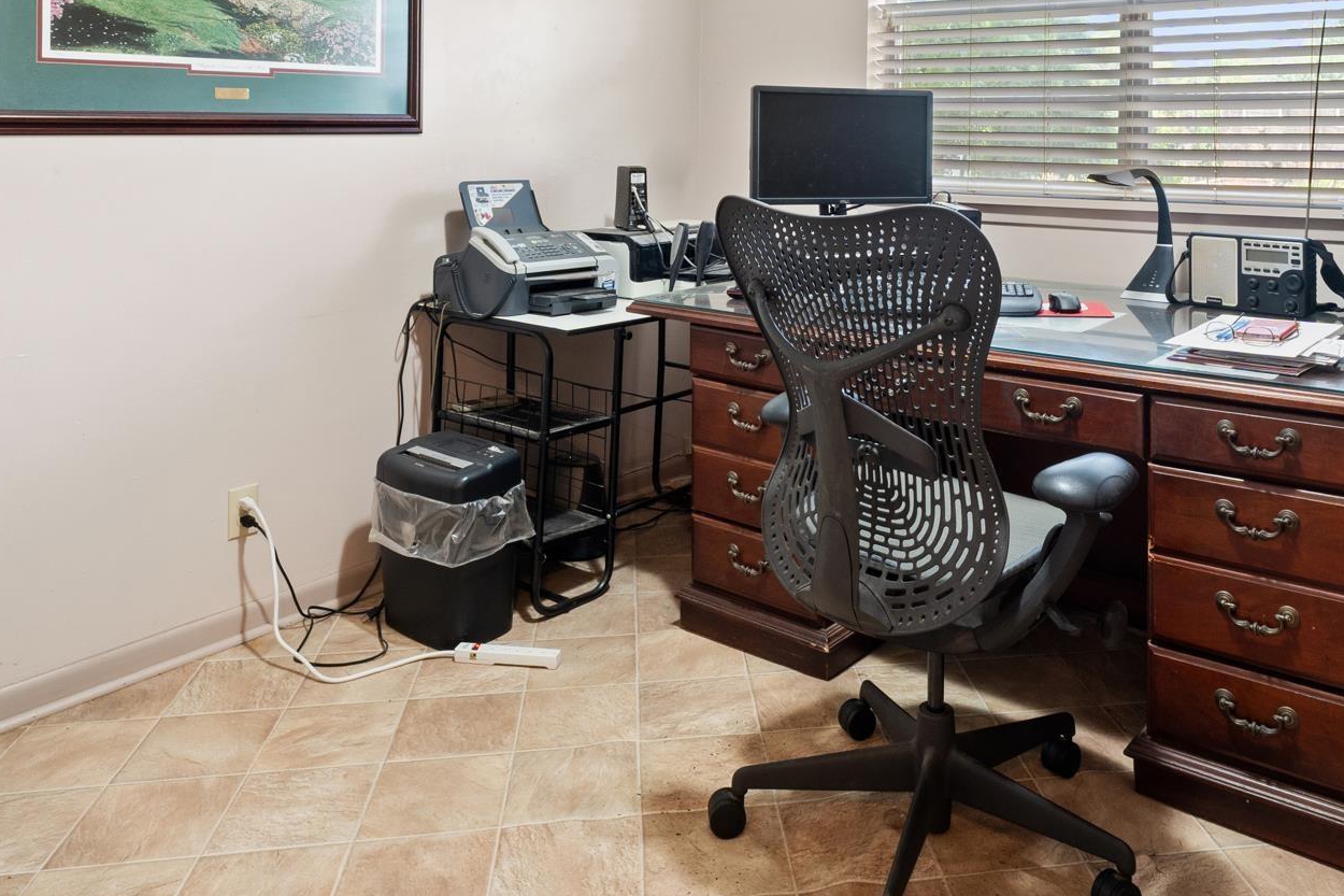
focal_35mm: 30
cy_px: 132
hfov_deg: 61.5
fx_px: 1120
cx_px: 798
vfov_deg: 41.0
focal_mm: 10
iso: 200
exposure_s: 1.6
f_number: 9
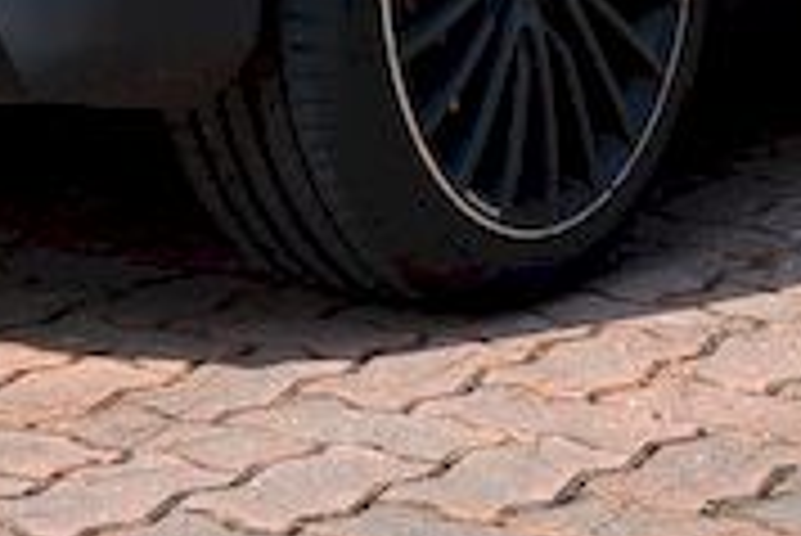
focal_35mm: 161
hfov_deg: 12.7
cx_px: 194
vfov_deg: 8.2
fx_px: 3585
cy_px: -507
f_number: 11
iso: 800
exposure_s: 1/500
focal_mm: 24
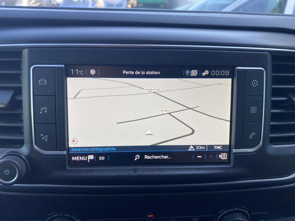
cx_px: 148
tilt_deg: -26.3
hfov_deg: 67.3
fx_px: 222
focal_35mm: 26
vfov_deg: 53.1
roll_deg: -1.3
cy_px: 110
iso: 32
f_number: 1.8
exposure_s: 1/143
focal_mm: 4.25
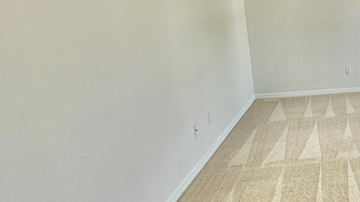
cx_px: 418
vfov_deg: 30.3
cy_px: 81
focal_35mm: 39
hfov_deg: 39.5
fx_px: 372
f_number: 2.2
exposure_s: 1/120
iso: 160
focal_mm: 2.22
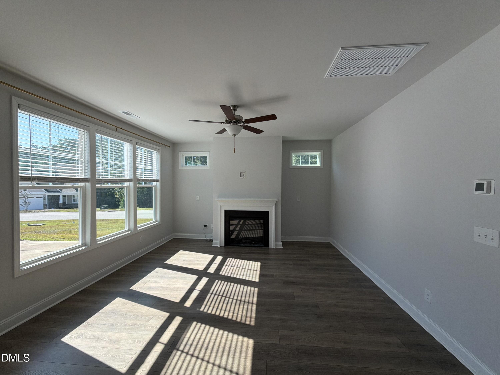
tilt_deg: -1.8
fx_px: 202
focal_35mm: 14
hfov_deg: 102.1
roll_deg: +0.2
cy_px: 188
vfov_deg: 85.7
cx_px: 250
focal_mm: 2.22
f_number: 2.2
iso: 50
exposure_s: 1/329
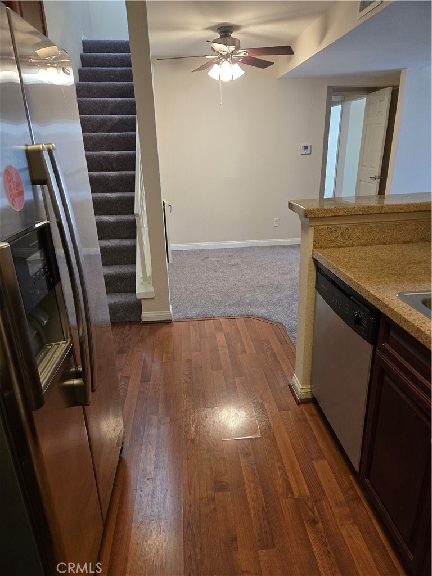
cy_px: 288
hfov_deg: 58.9
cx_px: 216
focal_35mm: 23
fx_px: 383
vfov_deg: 73.9
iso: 320
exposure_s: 1/120
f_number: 1.8
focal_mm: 5.4
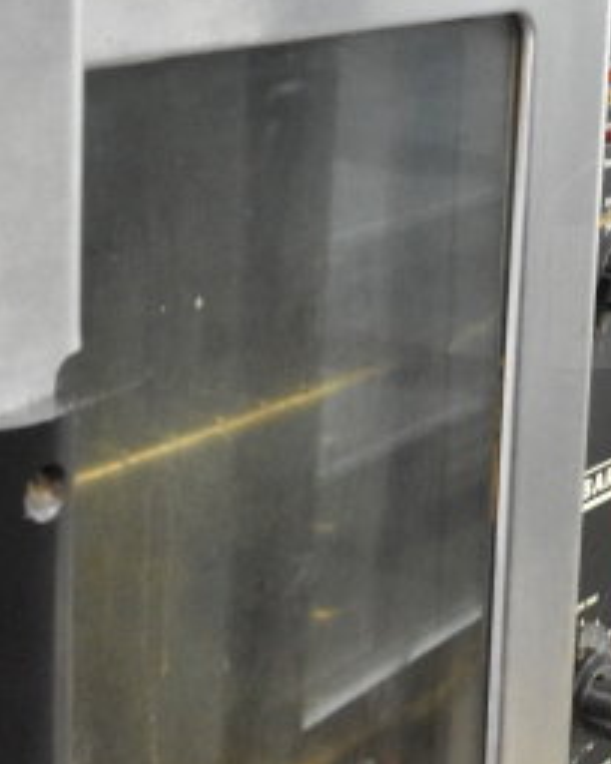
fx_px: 2057
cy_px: 130
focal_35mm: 91
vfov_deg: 20.7
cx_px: 887
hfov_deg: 15.7
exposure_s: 1/125
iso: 6400
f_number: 5.6
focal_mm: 18
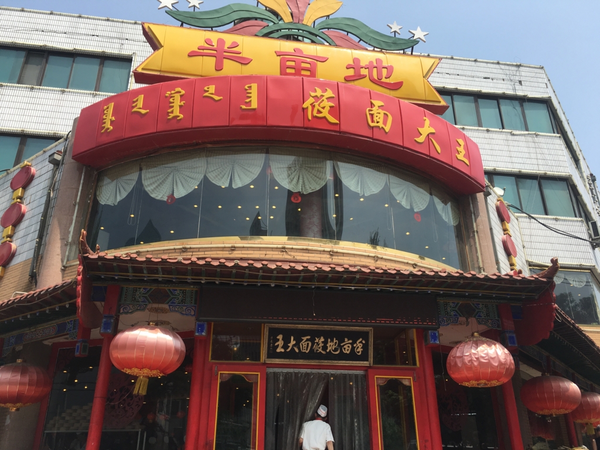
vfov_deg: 48.2
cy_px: 225
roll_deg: -2.8
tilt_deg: +22.4
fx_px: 503
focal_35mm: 29
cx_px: 300
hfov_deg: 61.7
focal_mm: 4.15
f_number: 2.2
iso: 25
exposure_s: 1/1202
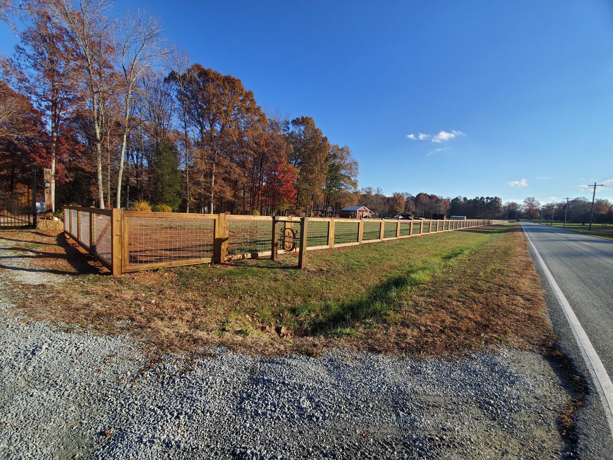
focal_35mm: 13
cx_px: 306
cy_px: 230
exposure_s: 1/650
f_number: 2.2
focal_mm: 1.8
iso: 50
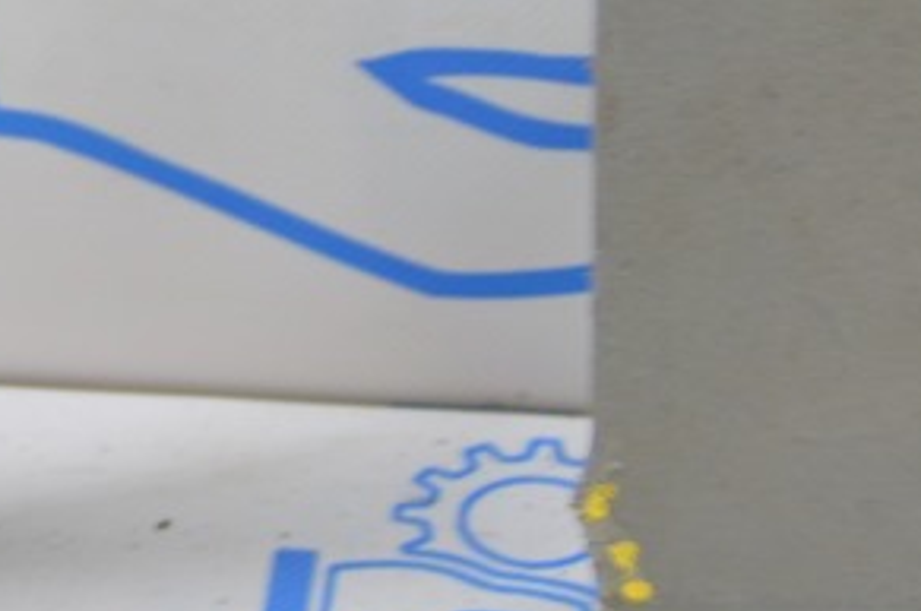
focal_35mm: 164
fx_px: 4183
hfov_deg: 12.2
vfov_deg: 8.3
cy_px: -90
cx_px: -298
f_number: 5.6
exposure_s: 1/20
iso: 400
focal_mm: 31
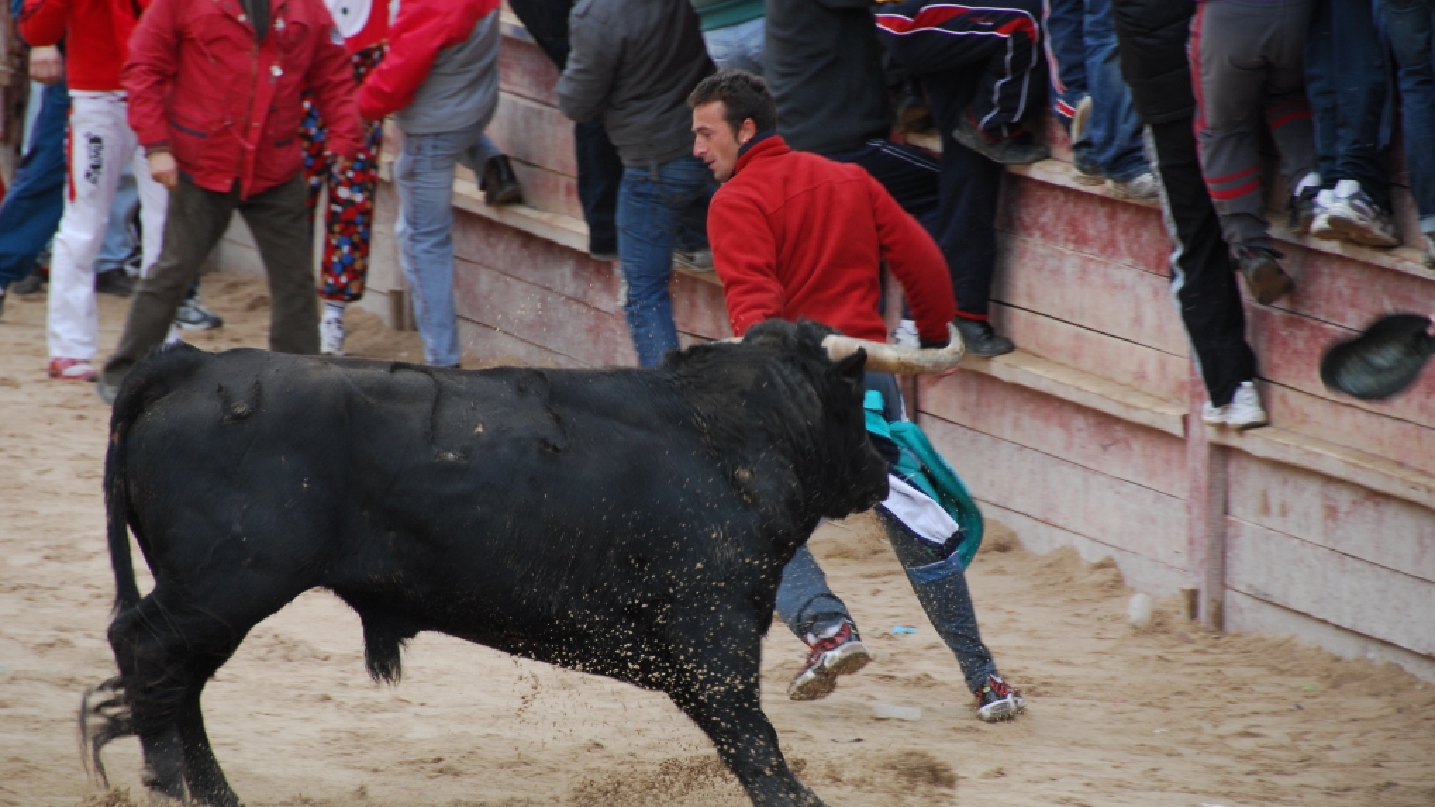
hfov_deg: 6.8
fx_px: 12023
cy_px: 433
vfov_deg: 3.8
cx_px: 720
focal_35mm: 316
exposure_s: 1/180
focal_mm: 200
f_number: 5.6
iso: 250
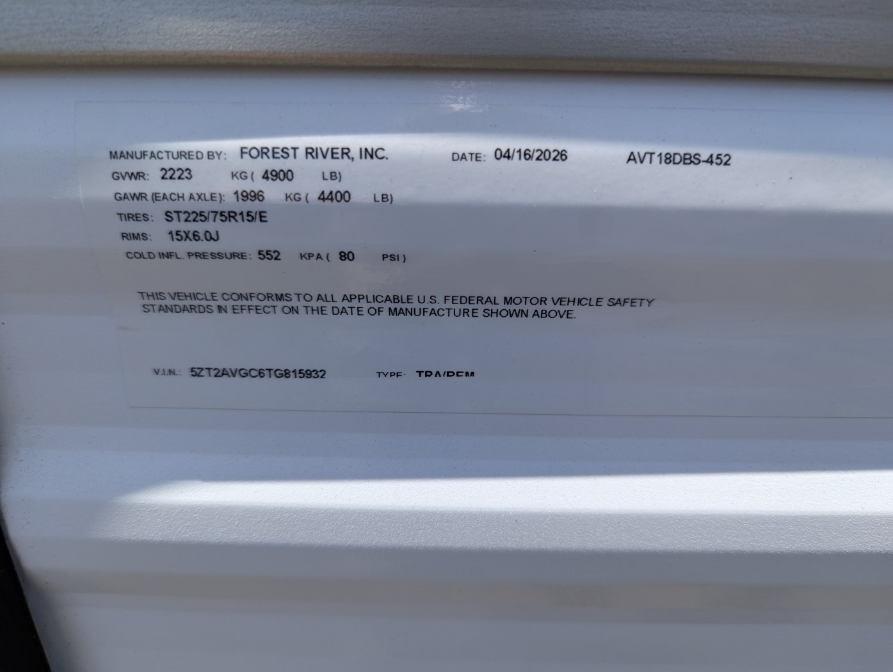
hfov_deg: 71.5
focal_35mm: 24
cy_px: 336
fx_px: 620
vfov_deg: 56.9
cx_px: 446
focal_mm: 6.81
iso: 46
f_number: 1.85
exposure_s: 1/2309
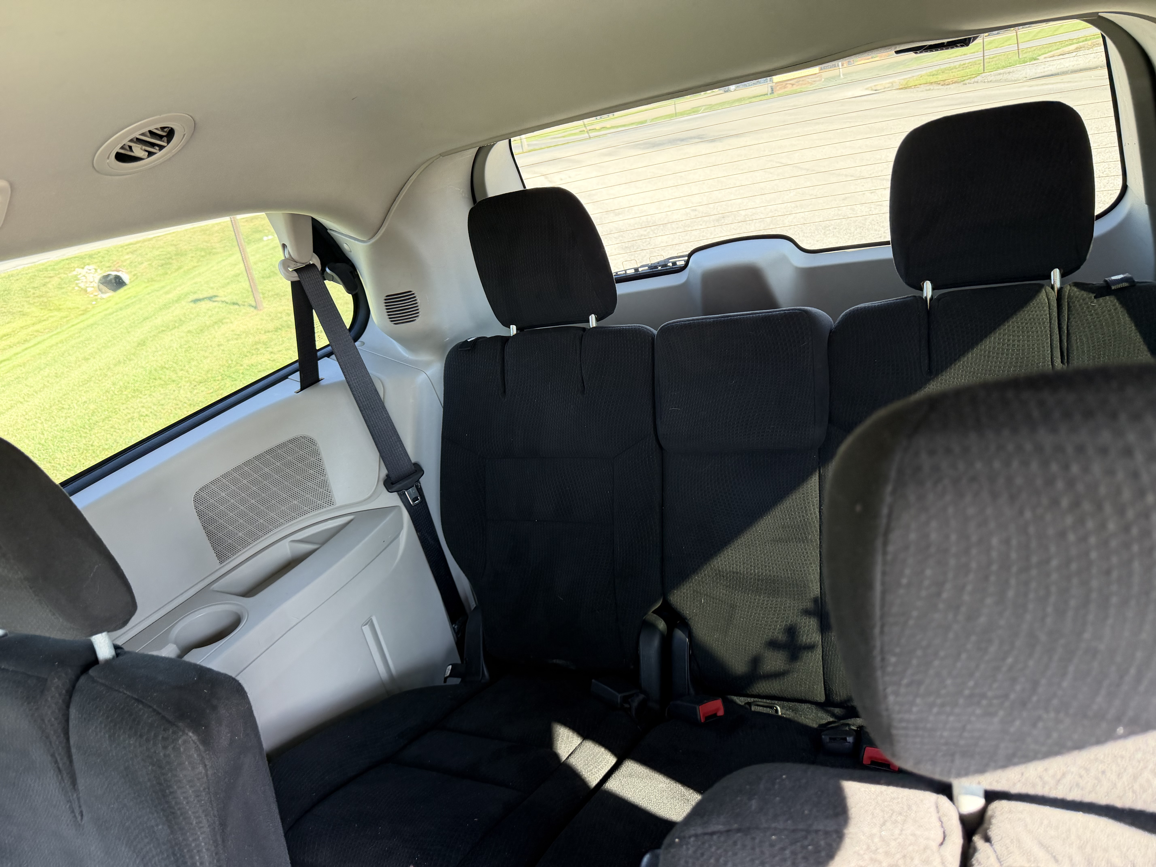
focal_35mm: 24
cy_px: 434
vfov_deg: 56.8
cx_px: 578
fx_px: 801
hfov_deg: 71.6
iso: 200
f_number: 1.78
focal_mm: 6.76
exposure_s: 1/203
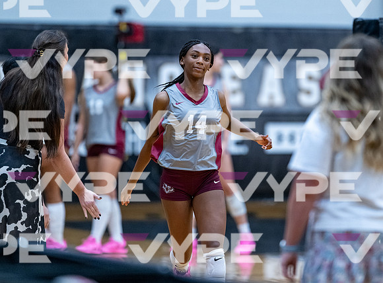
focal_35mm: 268
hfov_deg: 7.4
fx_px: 2949
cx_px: 232
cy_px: 116
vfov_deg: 5.5
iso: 3200
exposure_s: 1/1600
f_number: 2
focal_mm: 200
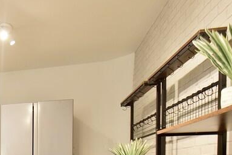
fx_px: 258
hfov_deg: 38.5
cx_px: -33
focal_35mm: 40
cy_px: 175
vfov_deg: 29.7
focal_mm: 10
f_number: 3.5
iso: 800
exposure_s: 1/15
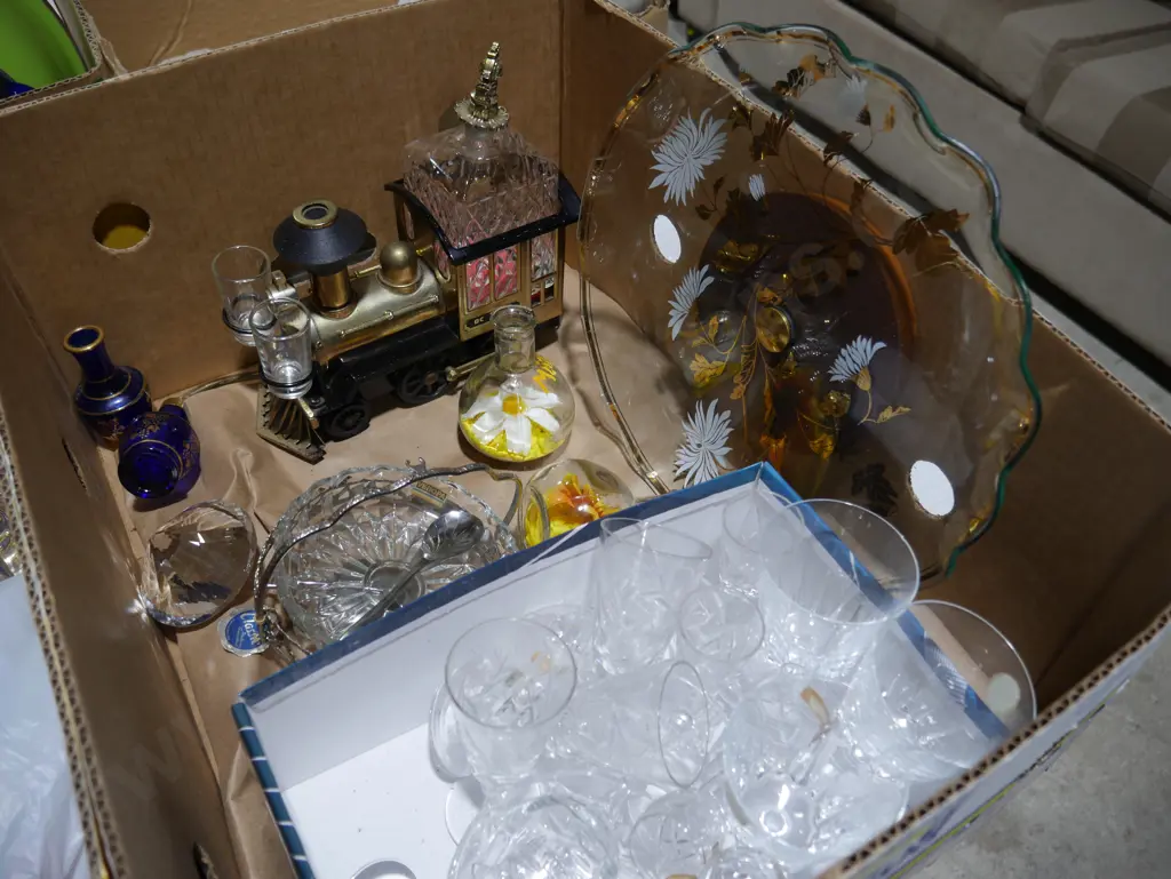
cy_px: 440
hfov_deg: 63.4
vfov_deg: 49.8
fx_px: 948
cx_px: 586
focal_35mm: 28
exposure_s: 1/100
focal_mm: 14
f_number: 3.5
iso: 200
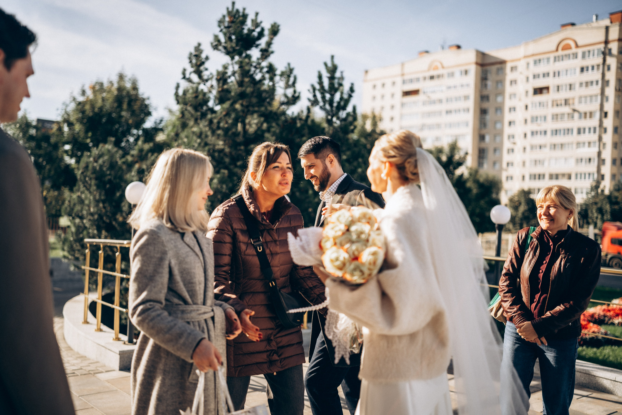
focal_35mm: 35
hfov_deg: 54.4
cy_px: 208
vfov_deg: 37.9
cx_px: 311
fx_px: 605
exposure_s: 1/4000
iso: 100
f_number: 1.2
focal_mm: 35
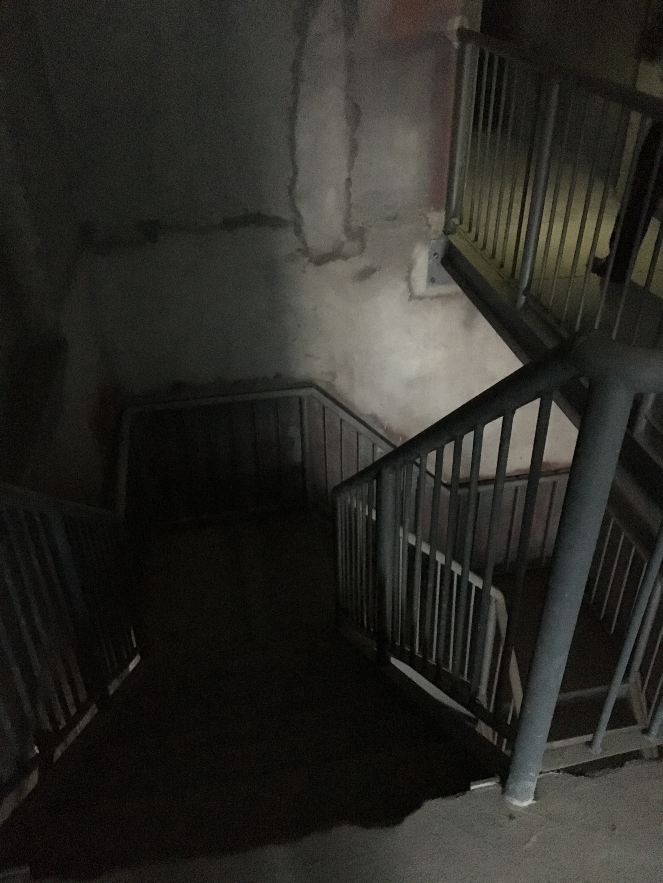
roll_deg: +0.9
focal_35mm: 29
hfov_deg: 48.2
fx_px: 741
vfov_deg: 61.7
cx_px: 332
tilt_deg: -34.3
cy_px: 442
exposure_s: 1/17
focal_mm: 4.15
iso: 2000
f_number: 2.2
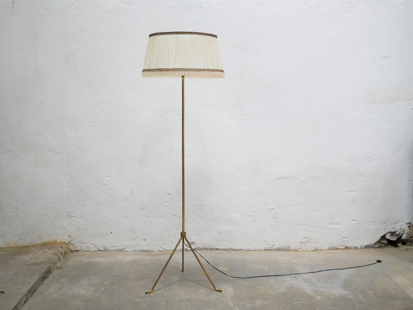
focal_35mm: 40
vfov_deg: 36.0
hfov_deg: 46.8
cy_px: 155
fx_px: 477
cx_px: 206
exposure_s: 1/60
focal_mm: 20
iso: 640
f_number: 1.7
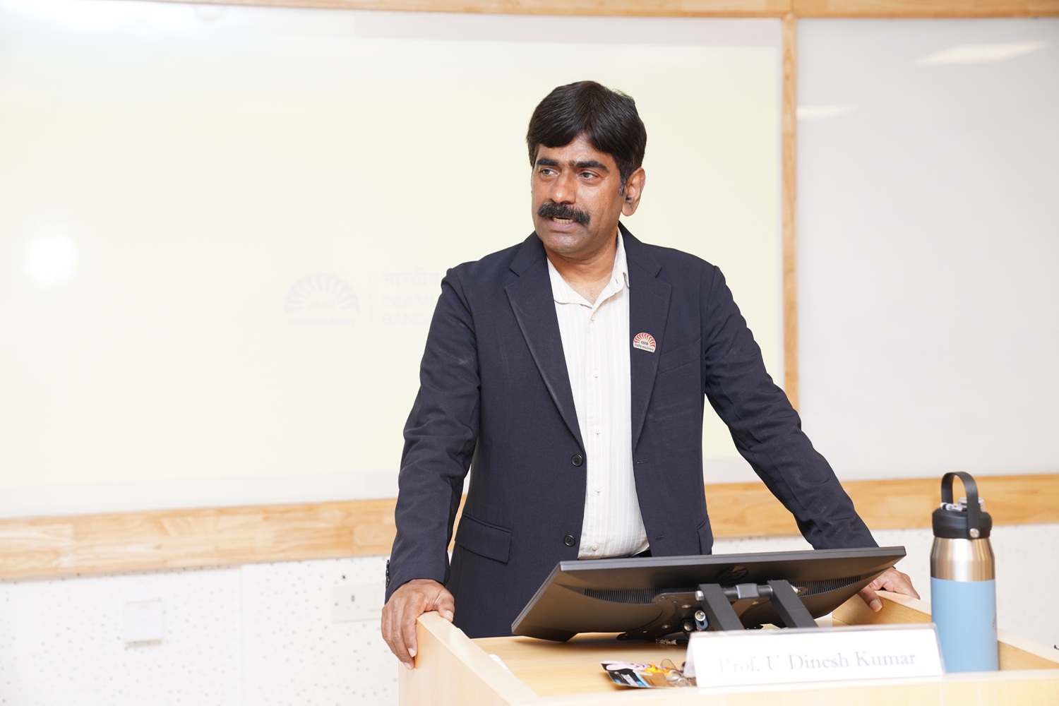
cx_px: 530
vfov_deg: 21.6
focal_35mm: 63
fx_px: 1853
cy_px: 353
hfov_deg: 31.9
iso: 800
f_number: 3.5
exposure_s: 1/200
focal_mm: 63
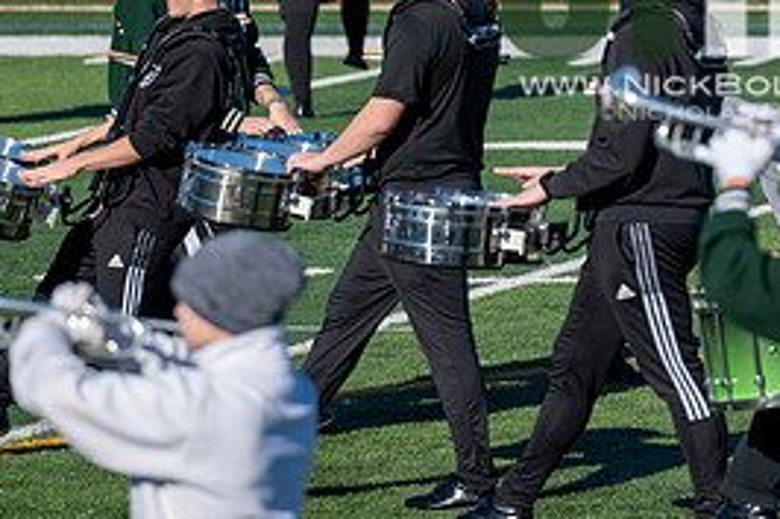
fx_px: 9440
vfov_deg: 3.1
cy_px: -19
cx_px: 721
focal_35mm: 436
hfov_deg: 4.7
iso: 160
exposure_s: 1/2000
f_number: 4
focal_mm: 200
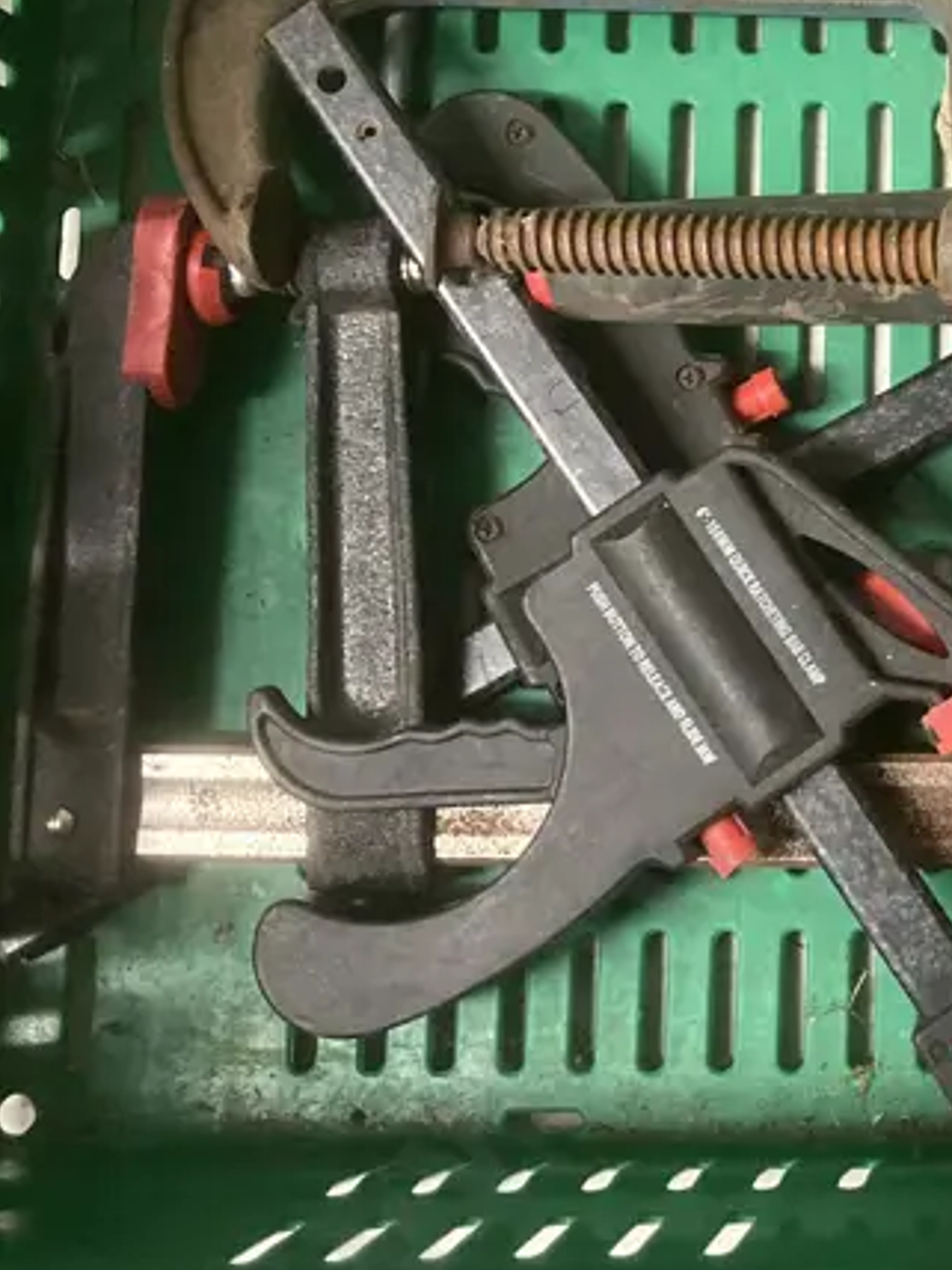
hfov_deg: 20.5
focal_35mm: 67
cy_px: 255
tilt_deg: -77.7
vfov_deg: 28.4
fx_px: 2457
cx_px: 1136
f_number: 1.8
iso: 250
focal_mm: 3.99
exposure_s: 1/50
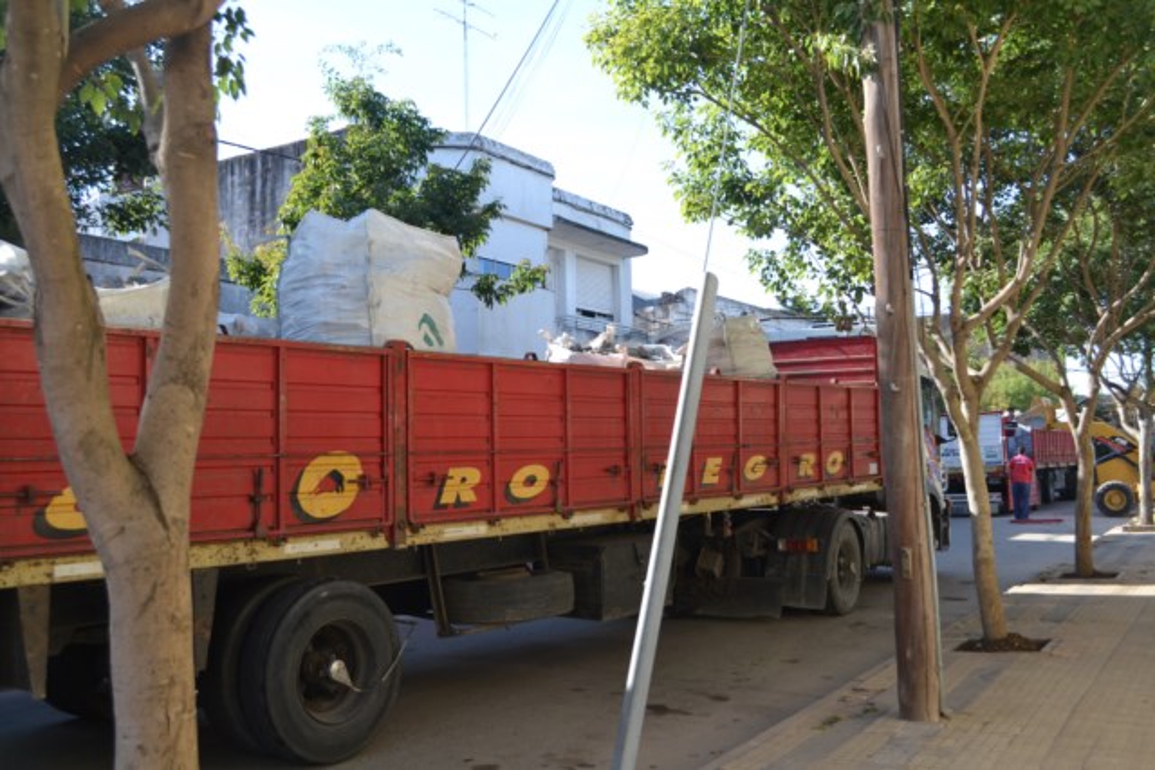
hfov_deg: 53.1
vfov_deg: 36.9
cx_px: 578
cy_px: 385
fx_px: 1155
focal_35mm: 36
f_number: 5.6
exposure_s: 1/125
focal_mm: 24
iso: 100
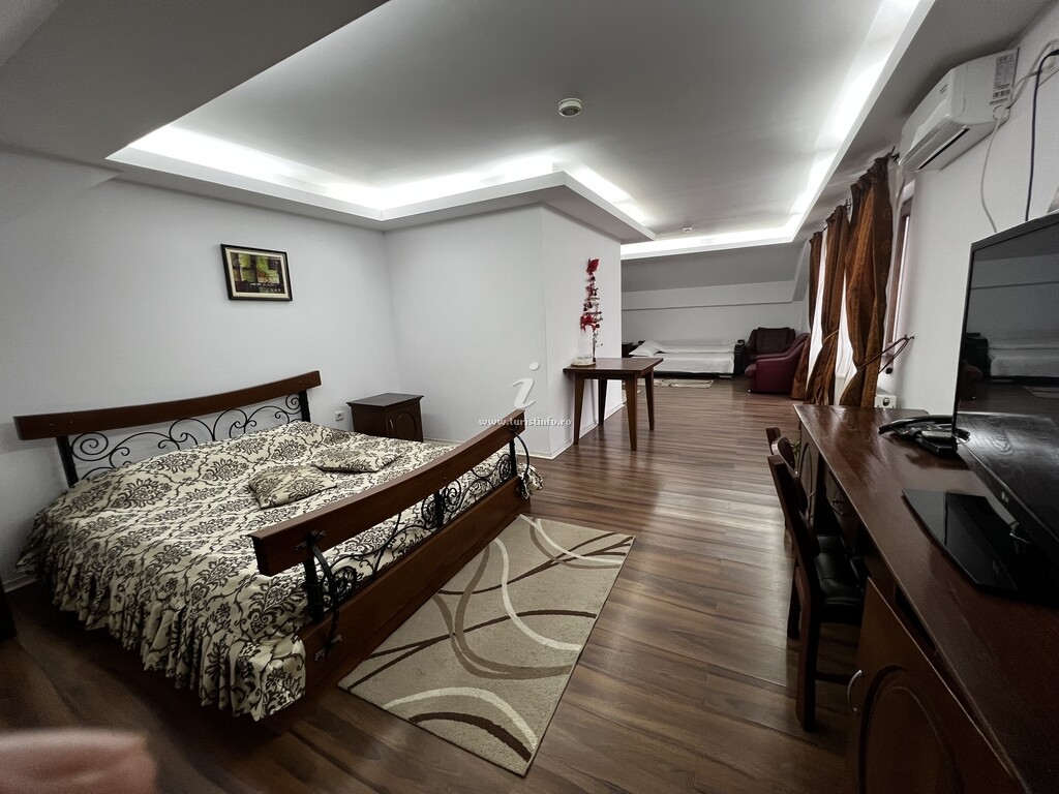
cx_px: 530
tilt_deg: -10.9
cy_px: 397
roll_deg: +2.9
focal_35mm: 13
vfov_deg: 89.9
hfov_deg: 106.2
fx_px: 398
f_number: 1.8
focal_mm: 1.57
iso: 250
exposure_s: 1/100
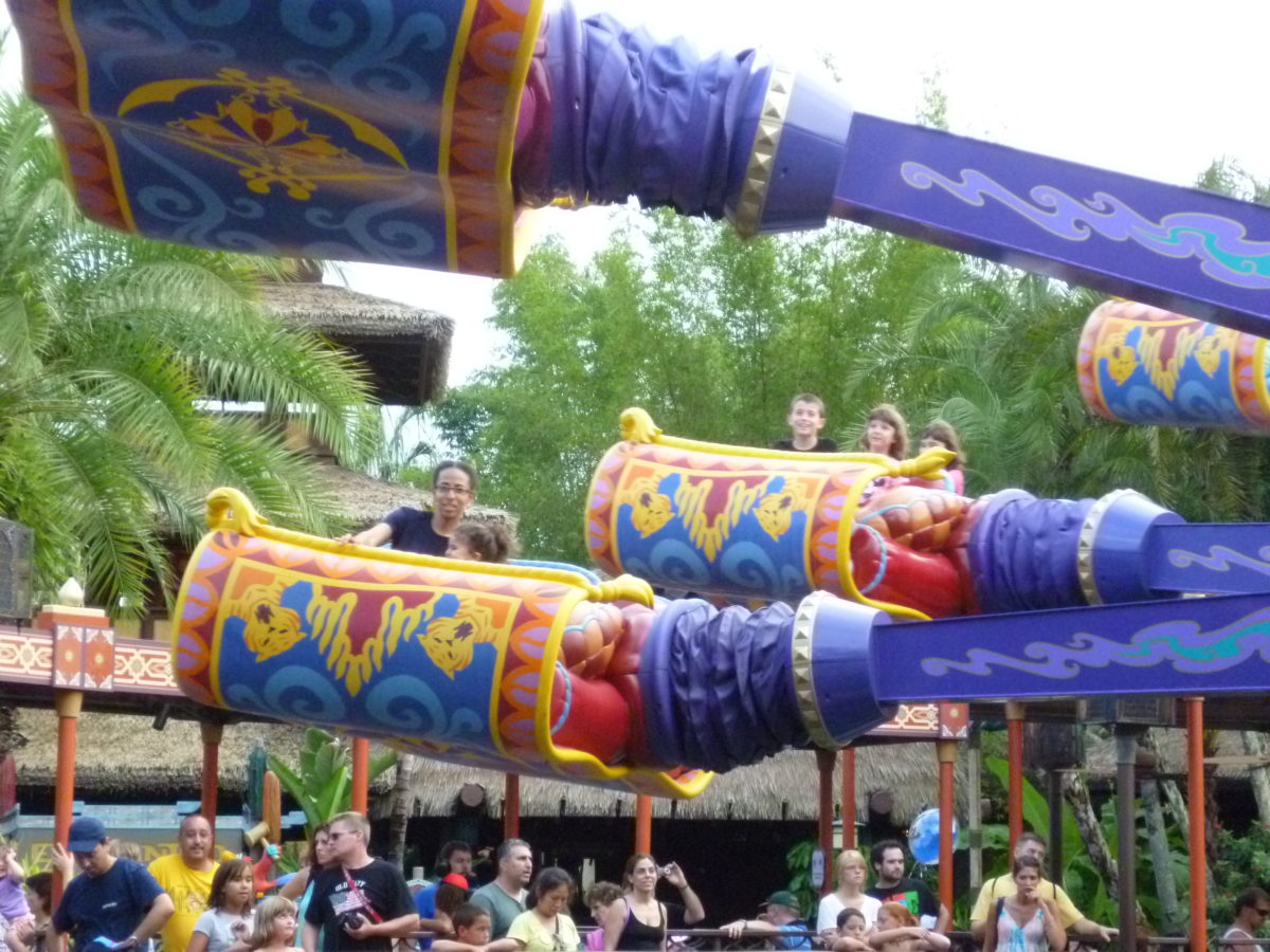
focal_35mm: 94
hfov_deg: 20.9
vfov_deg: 15.7
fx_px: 3449
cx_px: 635
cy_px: 476
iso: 800
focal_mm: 16.8
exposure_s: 1/125
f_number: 5.4
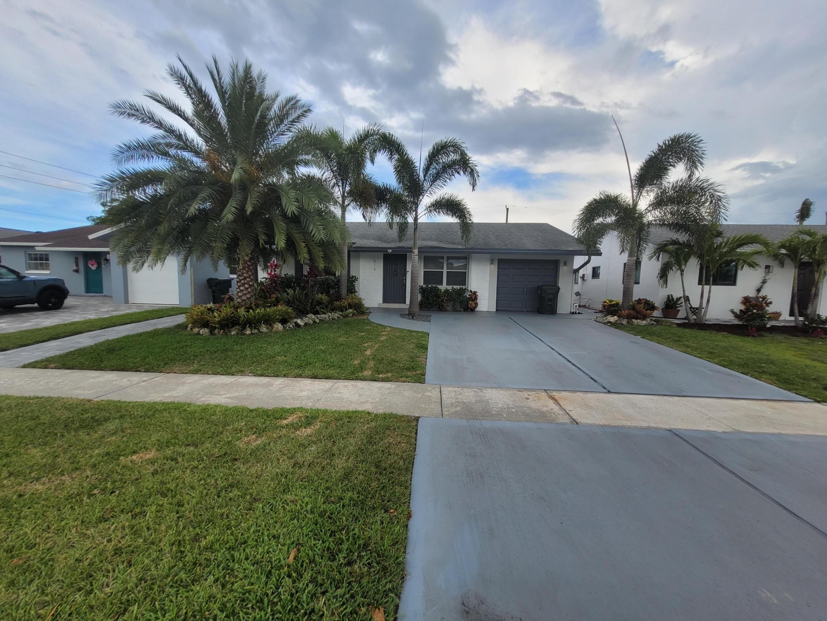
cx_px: 414
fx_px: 311
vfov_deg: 89.9
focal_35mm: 13
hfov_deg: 106.2
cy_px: 310
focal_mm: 1.74
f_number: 2.2
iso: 40
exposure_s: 1/845
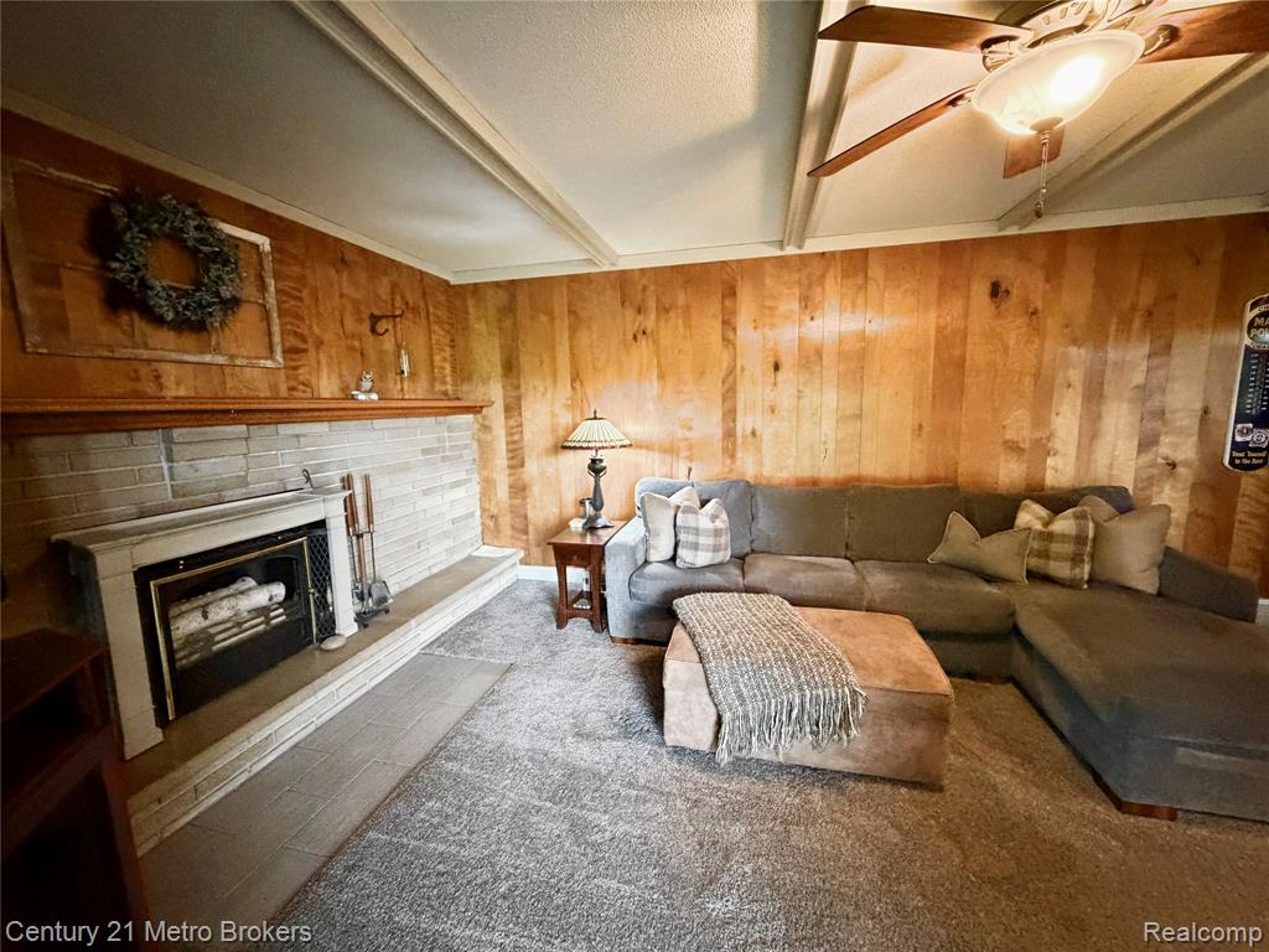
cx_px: 634
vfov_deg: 85.7
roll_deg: +2.3
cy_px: 476
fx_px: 513
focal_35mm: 14
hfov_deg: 102.1
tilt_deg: -8.7
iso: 1250
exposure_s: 1/40
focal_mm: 2.22
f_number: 2.2
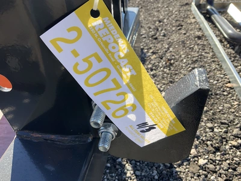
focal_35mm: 29
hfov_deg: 61.7
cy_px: 90
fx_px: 202
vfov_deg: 48.2
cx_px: 120
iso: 25
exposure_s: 1/574
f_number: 1.8
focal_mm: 3
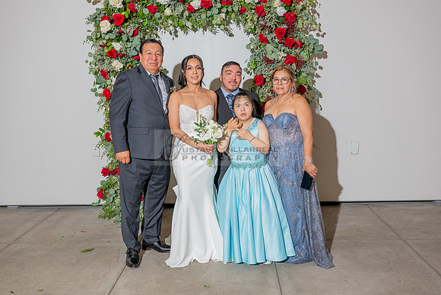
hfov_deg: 51.9
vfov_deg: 36.0
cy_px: 148
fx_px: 453
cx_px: 220
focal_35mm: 37
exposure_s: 1/200
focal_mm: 37
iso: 800
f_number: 5.6
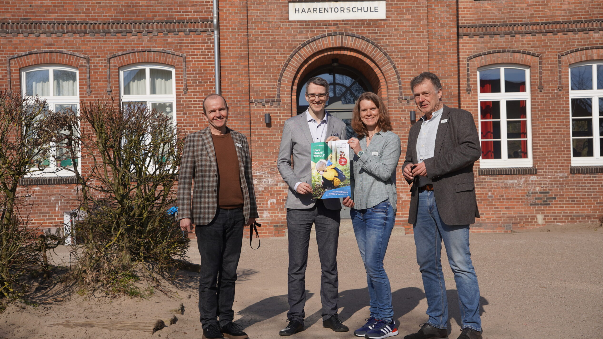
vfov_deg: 22.2
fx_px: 863
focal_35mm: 54
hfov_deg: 38.5
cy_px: 166
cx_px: 301
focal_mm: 34
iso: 100
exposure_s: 1/1250
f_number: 5
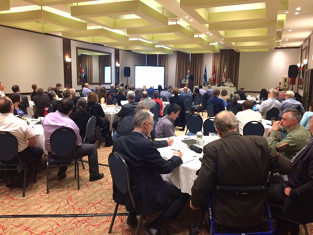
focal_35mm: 29
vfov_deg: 48.2
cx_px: 156
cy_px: 118
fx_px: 262
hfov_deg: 61.7
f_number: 2.2
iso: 160
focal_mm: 4.15
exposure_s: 1/30
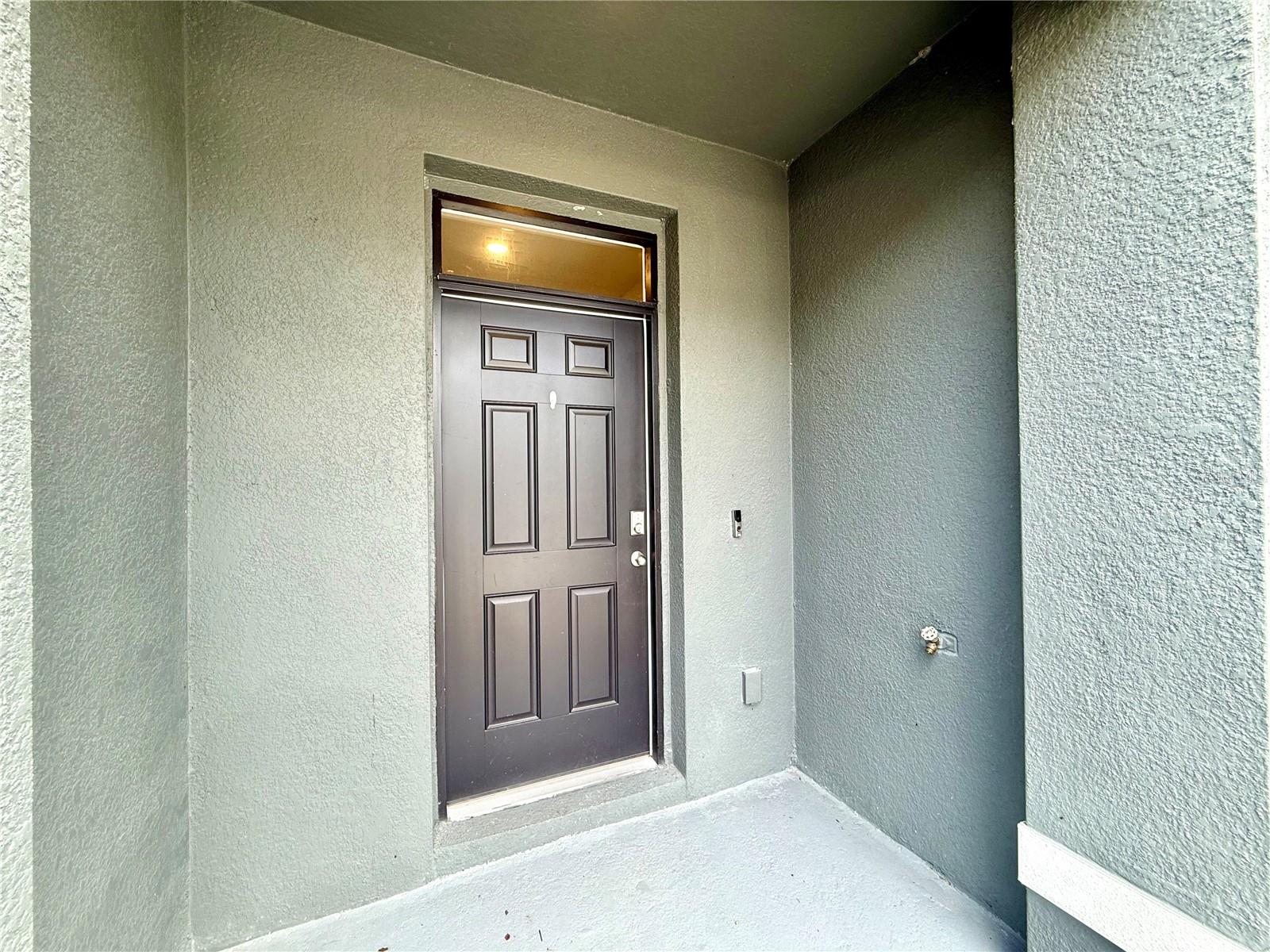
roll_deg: +0.4
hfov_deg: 102.1
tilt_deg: +1.0
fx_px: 514
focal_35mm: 14
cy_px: 476
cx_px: 635
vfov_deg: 85.7
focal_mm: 2.22
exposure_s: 1/99
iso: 50
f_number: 2.2
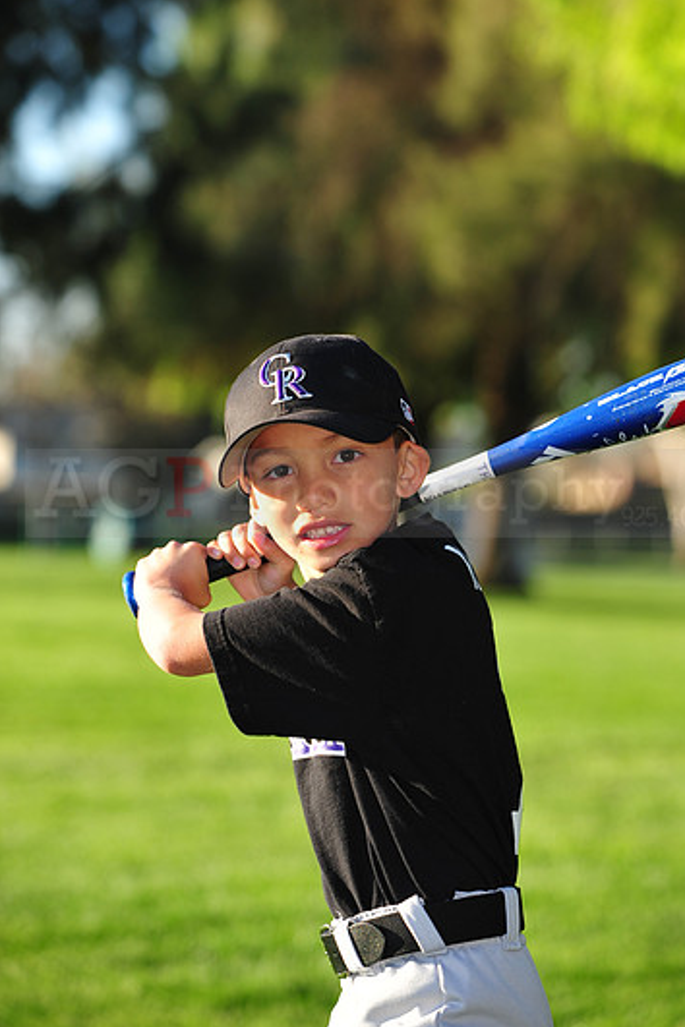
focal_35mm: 131
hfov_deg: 10.5
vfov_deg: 15.6
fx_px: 3739
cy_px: 476
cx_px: 372
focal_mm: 120
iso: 200
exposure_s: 1/500
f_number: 4.5
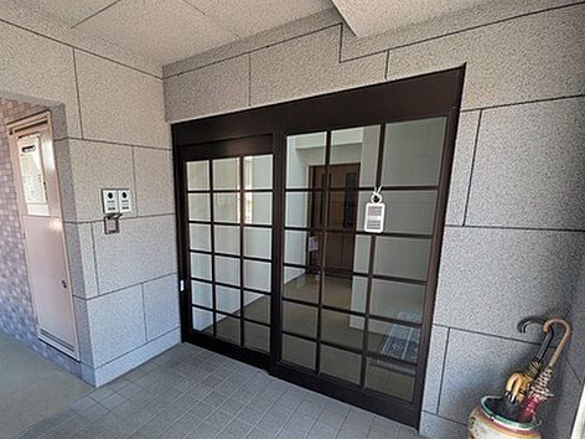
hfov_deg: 83.2
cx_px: 222
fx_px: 321
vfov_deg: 68.3
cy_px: 254
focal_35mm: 19
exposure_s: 1/88.1
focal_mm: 1.85
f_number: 2.2
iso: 130
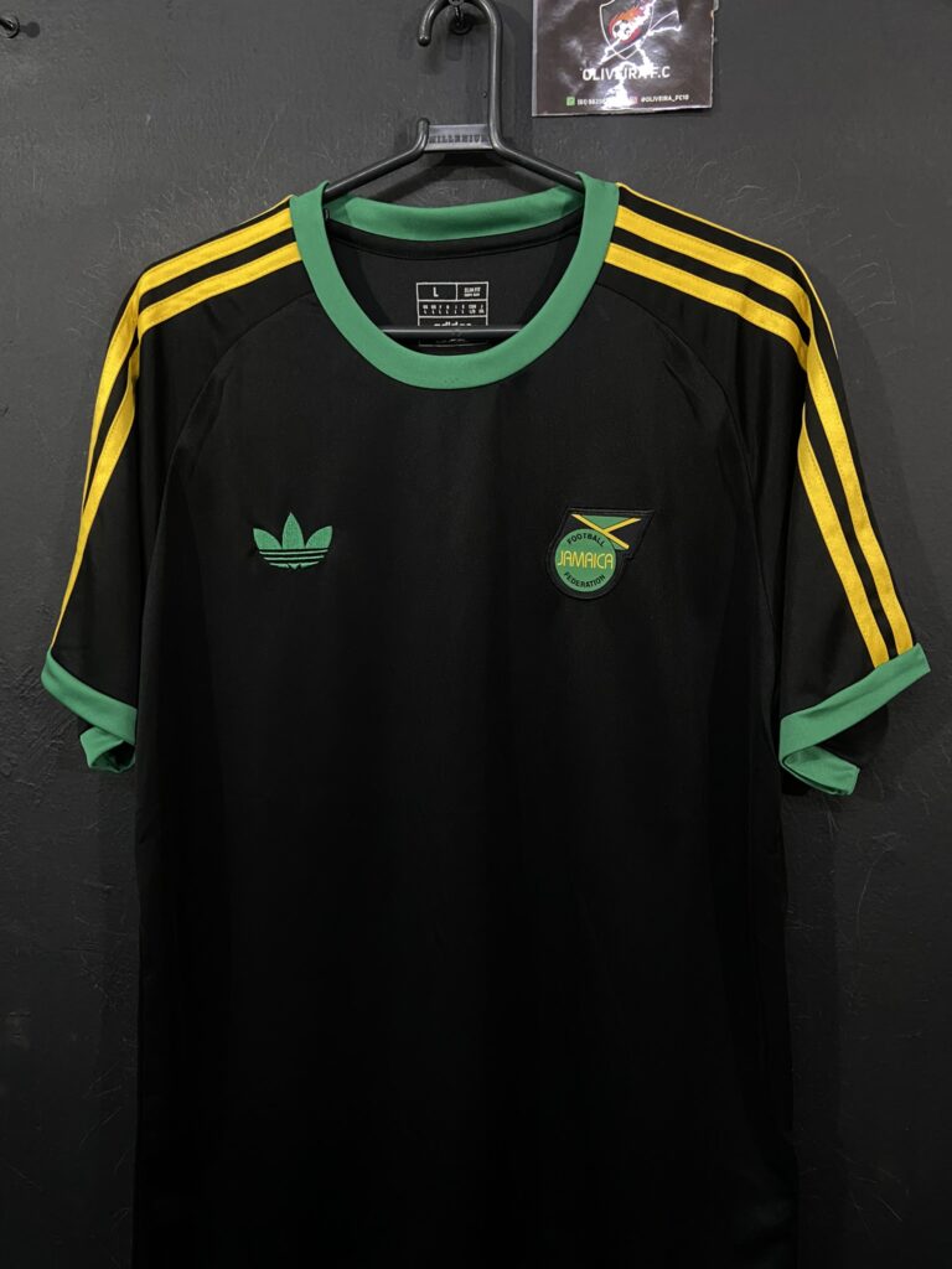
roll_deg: +0.9
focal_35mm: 26
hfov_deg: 53.1
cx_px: 476
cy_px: 634
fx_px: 953
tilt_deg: -6.7
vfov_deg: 67.3
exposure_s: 1/60
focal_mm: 4.25
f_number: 1.8
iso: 400
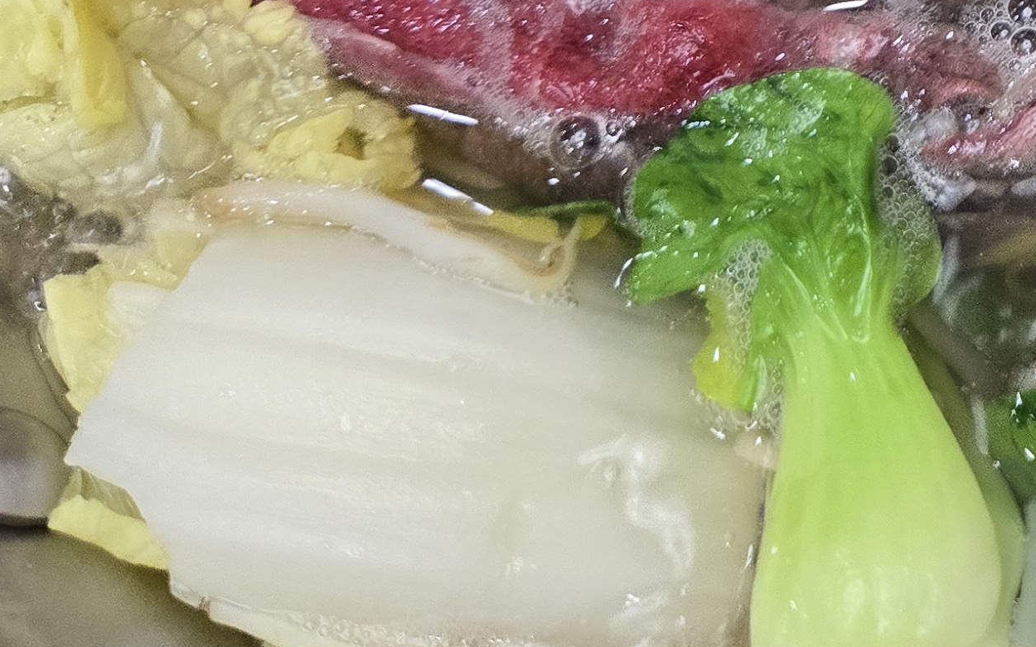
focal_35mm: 78
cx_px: 1523
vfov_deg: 15.3
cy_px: -352
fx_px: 2202
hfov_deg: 22.2
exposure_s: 1/120
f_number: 1.8
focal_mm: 5.4
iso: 200
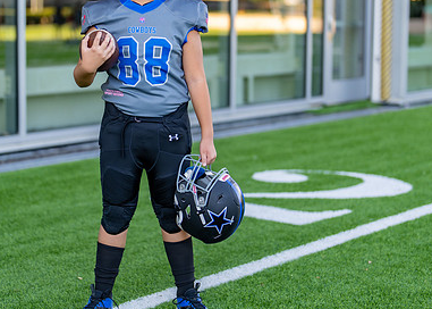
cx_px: 182
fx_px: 1055
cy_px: 109
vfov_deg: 16.6
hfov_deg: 23.1
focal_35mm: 86
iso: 100
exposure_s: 1/640
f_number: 1.2
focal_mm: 50
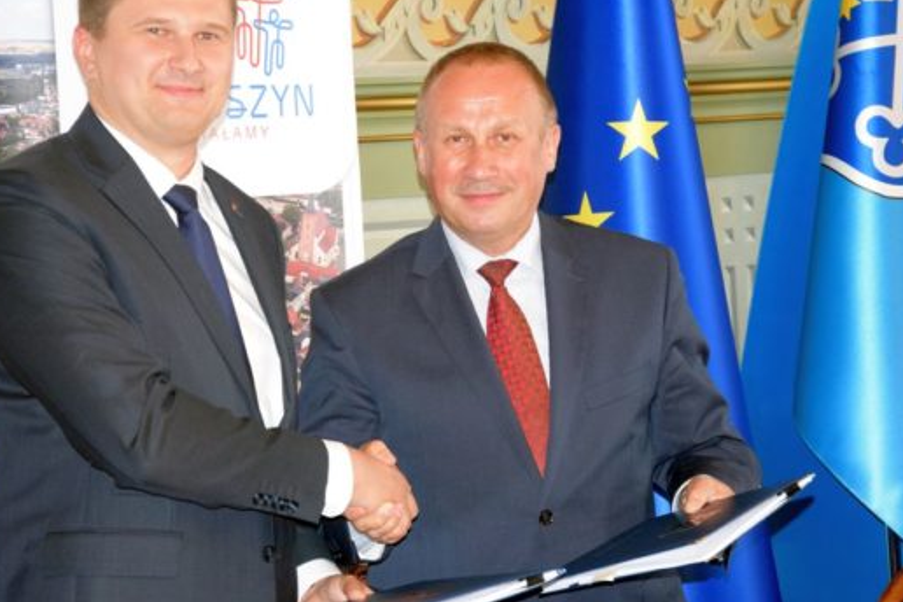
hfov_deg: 16.8
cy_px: 312
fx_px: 3060
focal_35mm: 122
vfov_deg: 11.2
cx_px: 476
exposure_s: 1/60
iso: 3200
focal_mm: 70
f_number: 5.3
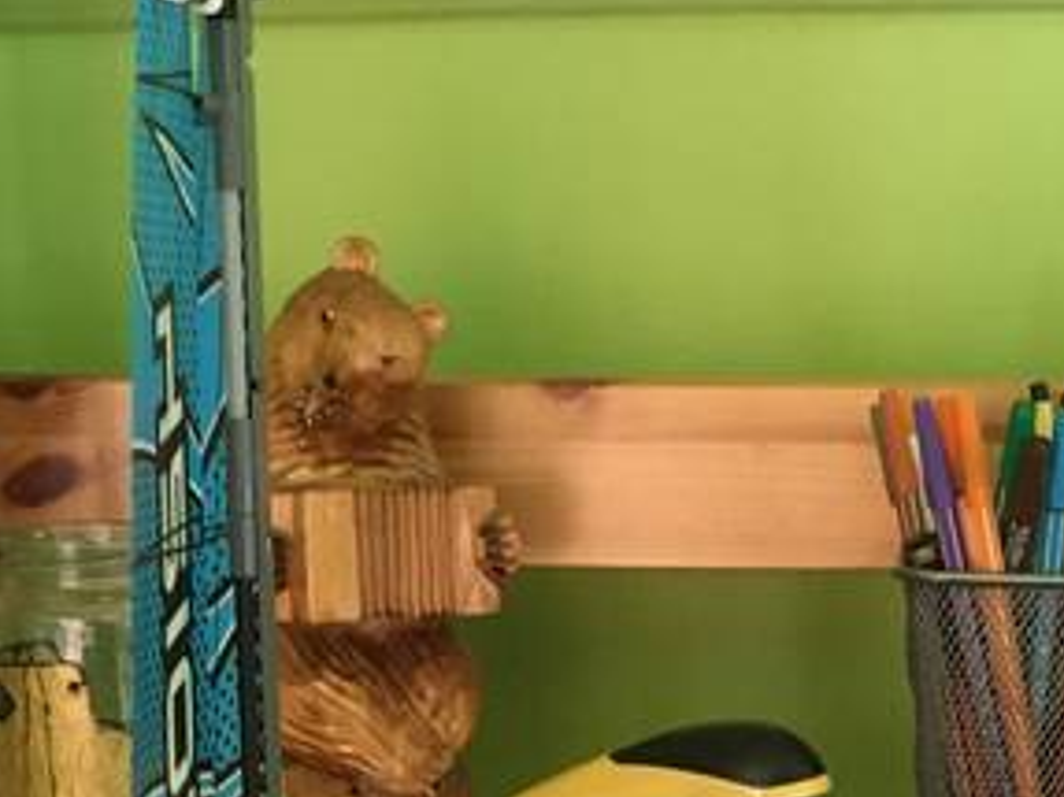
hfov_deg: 21.5
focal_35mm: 91
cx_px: 716
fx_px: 2796
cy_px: 1047
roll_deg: +0.6
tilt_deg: -14.7
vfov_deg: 15.4
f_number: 2.2
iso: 200
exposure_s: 1/17
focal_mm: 4.15
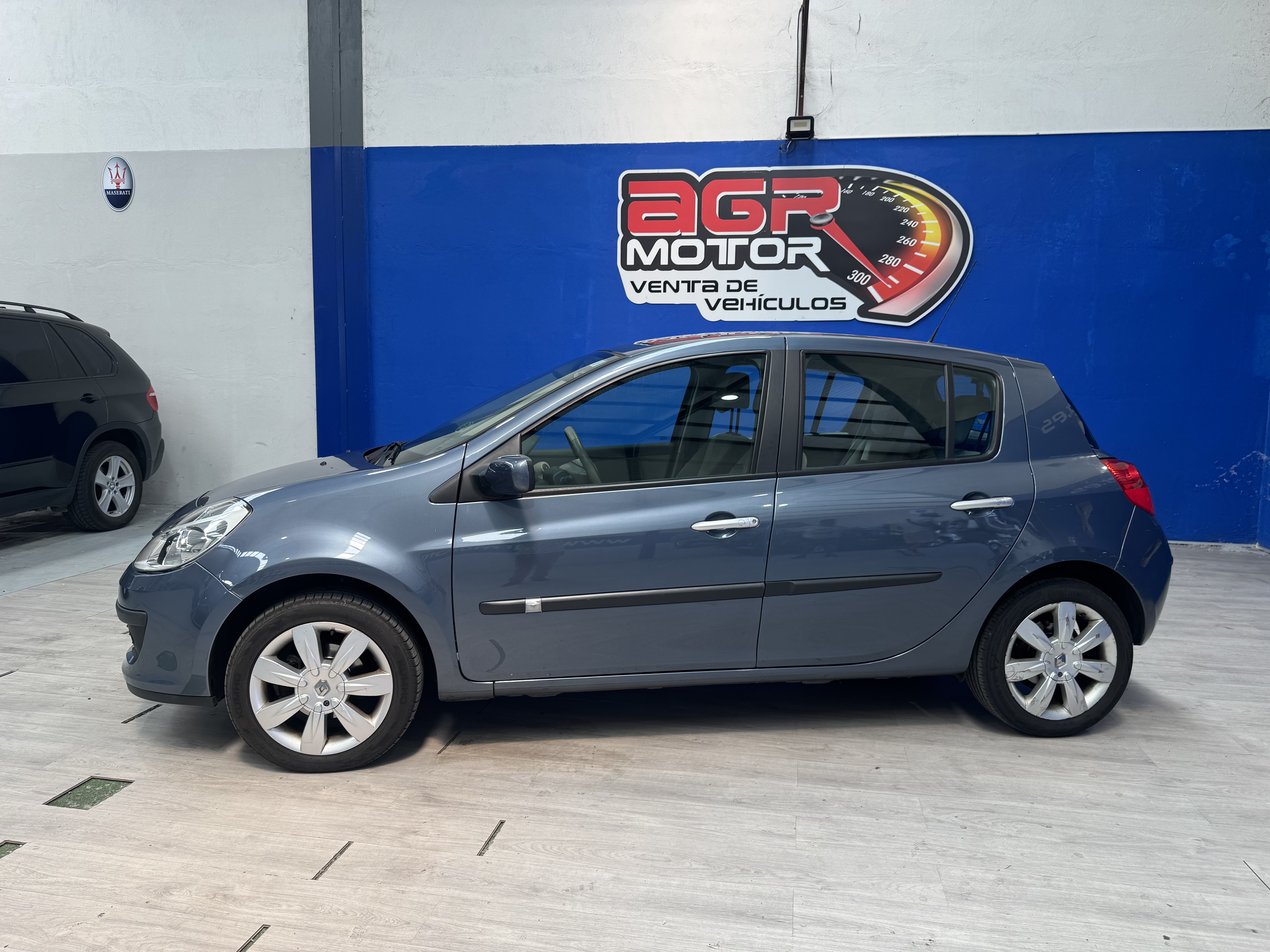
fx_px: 881
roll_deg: -0.8
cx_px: 635
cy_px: 476
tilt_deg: -6.5
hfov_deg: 71.6
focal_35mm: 24
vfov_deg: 56.8
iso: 50
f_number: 1.78
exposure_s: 1/126
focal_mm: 6.76
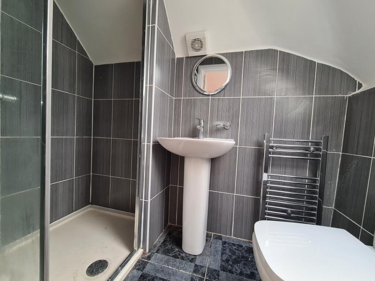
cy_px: 140
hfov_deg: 106.2
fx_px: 141
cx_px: 188
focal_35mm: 13
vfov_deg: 89.9
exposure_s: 1/50
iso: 250
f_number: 2.2
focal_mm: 2.2
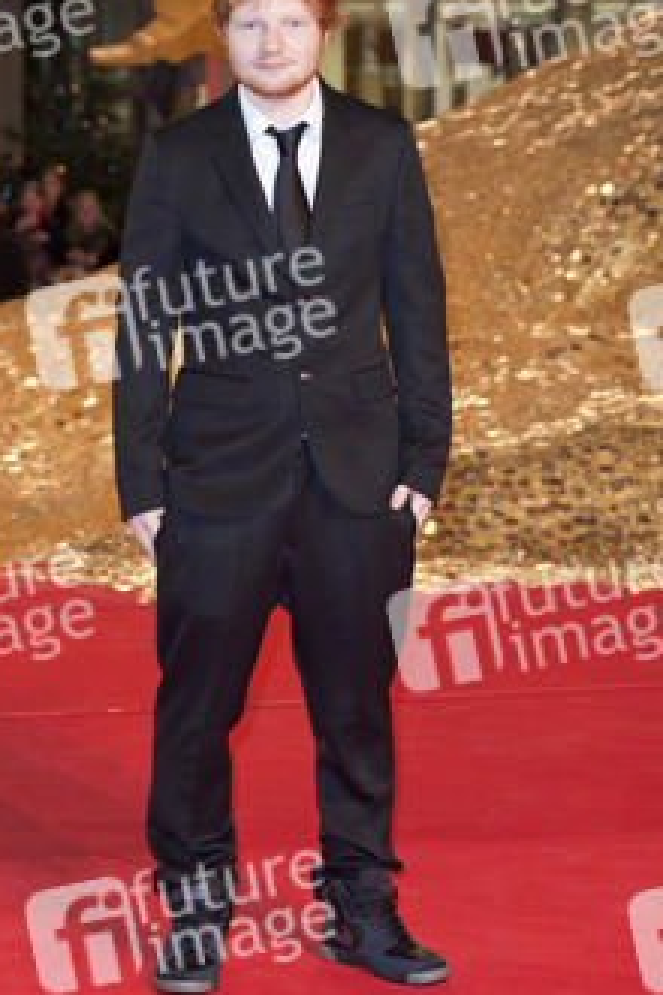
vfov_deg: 21.0
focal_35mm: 97
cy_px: 470
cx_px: 270
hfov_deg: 14.1
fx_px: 2679
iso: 1000
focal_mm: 80
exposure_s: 1/125
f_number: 5.6
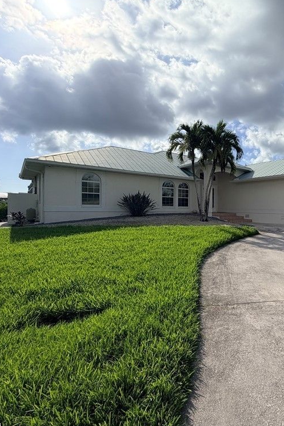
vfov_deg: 84.0
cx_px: 240
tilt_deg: -1.7
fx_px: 237
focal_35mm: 20
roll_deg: -0.2
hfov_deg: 55.9
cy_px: 213
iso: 32
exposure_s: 1/2320
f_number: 2.2
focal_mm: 2.22
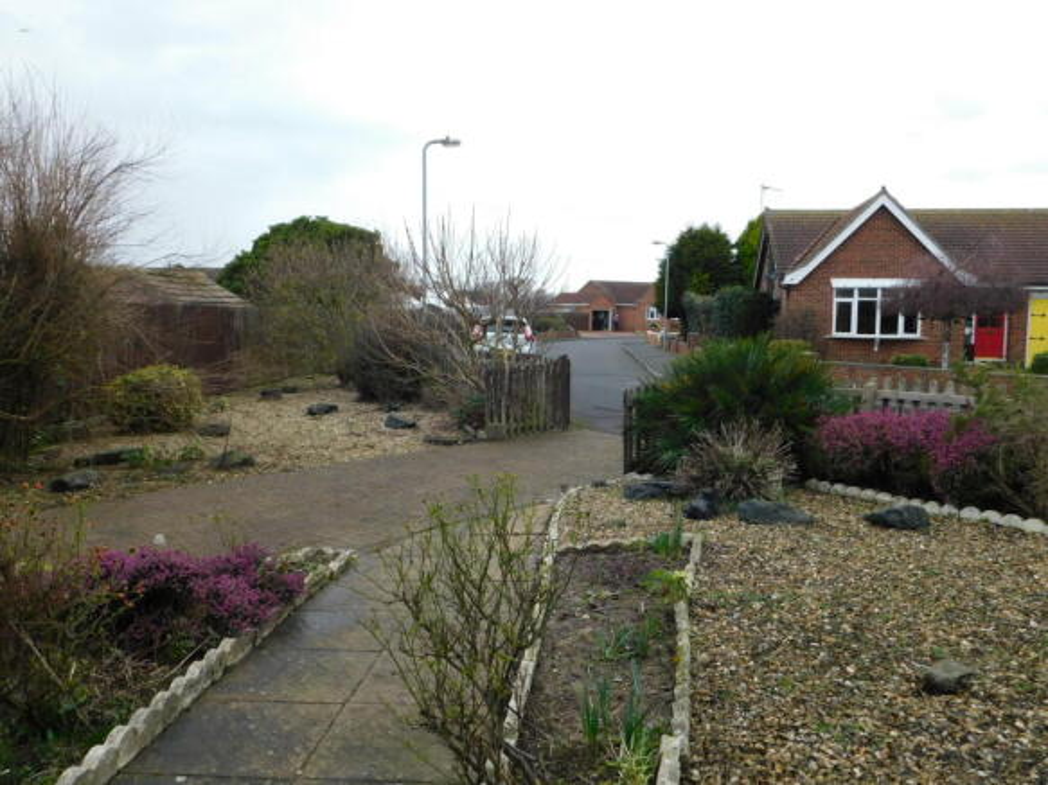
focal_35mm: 30
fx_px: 908
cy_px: 392
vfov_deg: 46.8
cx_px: 524
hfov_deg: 60.0
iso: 125
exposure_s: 1/320
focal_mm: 5.3
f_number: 3.2
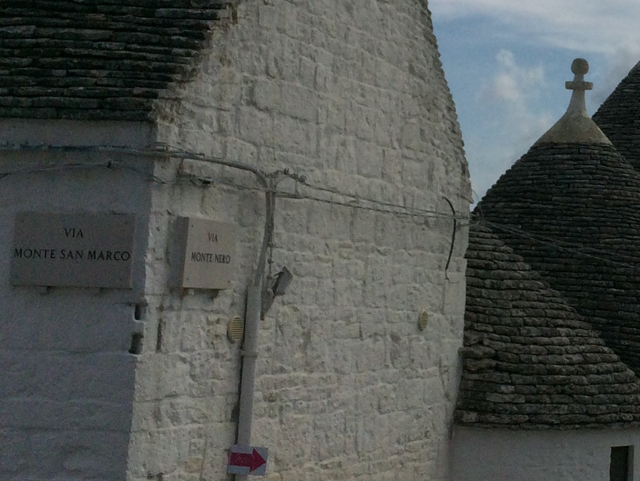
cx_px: 674
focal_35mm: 82
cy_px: 137
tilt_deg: +6.6
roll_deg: -1.9
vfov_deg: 17.9
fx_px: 1516
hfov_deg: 22.7
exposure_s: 1/13699
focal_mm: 4.15
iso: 40
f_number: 2.2
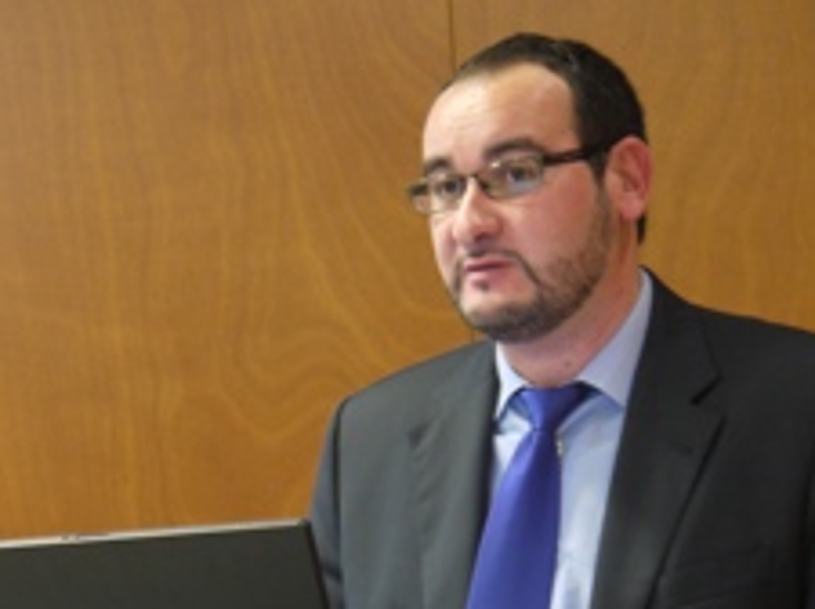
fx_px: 4396
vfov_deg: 7.9
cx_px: 174
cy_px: 488
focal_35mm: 187
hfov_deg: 10.6
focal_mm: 42
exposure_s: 1/8
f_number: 5.6
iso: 400
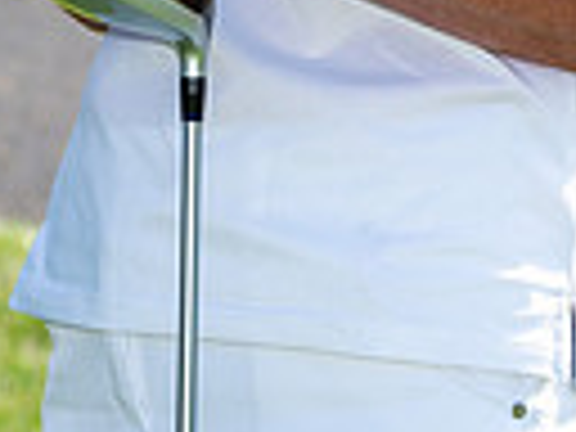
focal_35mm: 637
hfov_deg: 3.1
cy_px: -576
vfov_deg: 2.3
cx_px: -392
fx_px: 10599
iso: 100
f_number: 9
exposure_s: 1/200
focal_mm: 116
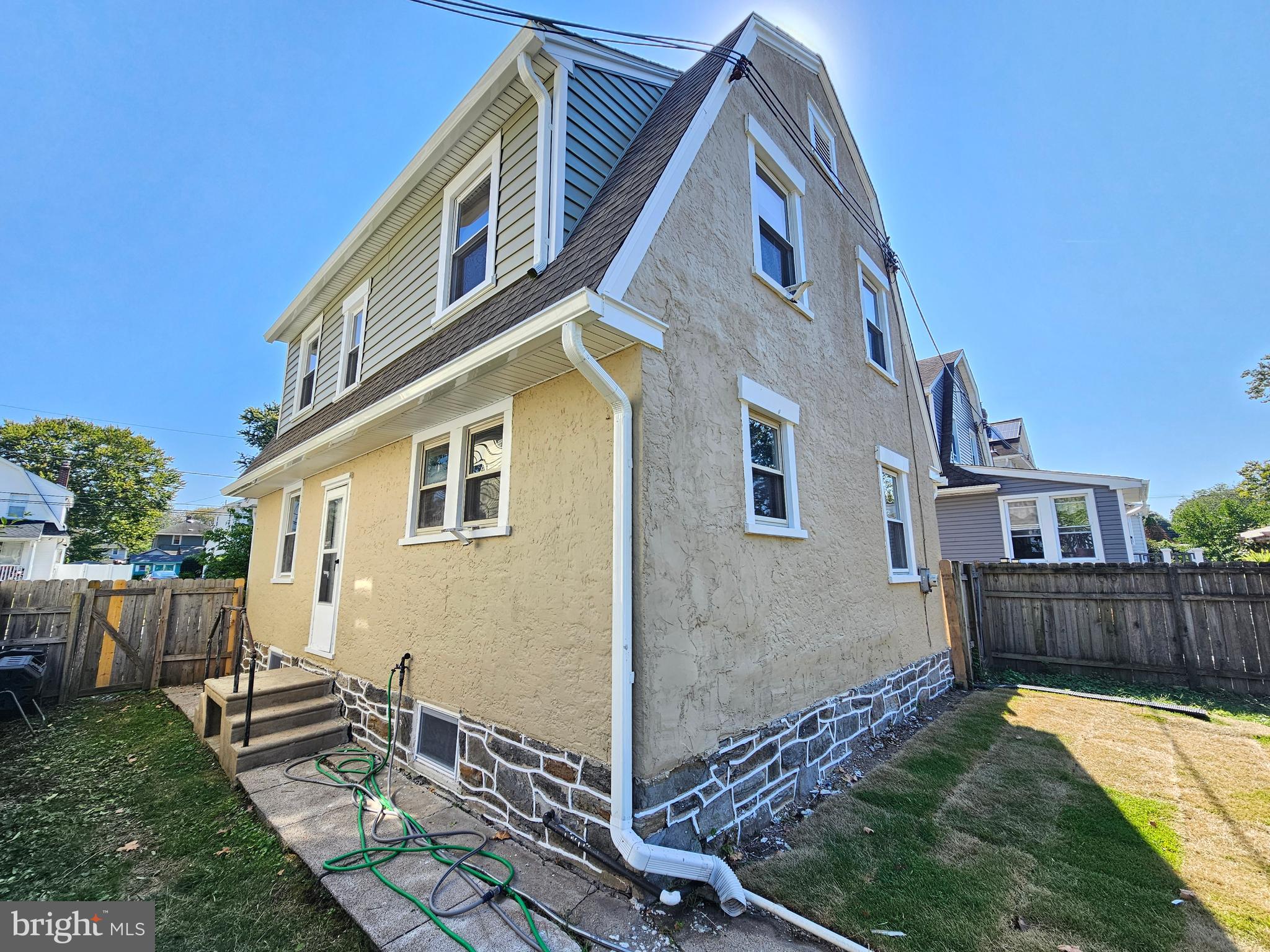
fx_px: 477
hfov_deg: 106.2
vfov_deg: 89.9
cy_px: 476
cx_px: 635
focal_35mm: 13
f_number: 2.2
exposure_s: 1/414
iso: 50
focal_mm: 2.2
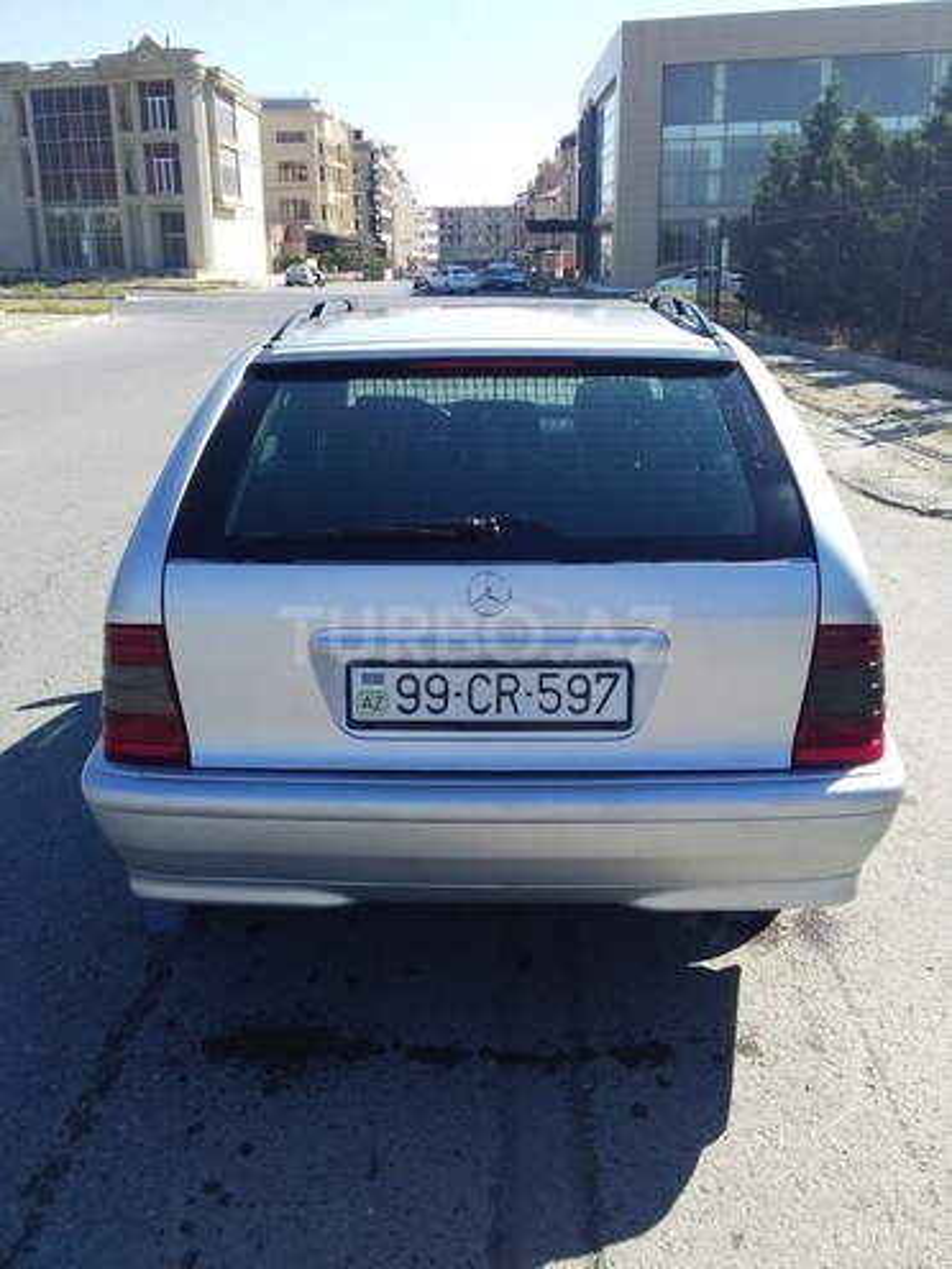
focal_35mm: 31
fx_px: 1137
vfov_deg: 58.4
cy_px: 634
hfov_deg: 45.4
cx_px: 476
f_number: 2.2
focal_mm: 3.3
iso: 40
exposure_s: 1/736
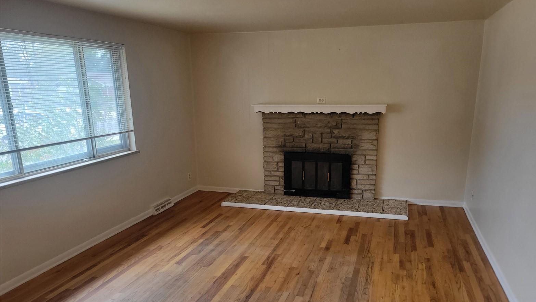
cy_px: 181
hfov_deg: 66.1
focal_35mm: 29
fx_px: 412
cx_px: 274
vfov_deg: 40.0
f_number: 1.8
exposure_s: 1/120
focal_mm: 5.4
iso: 125
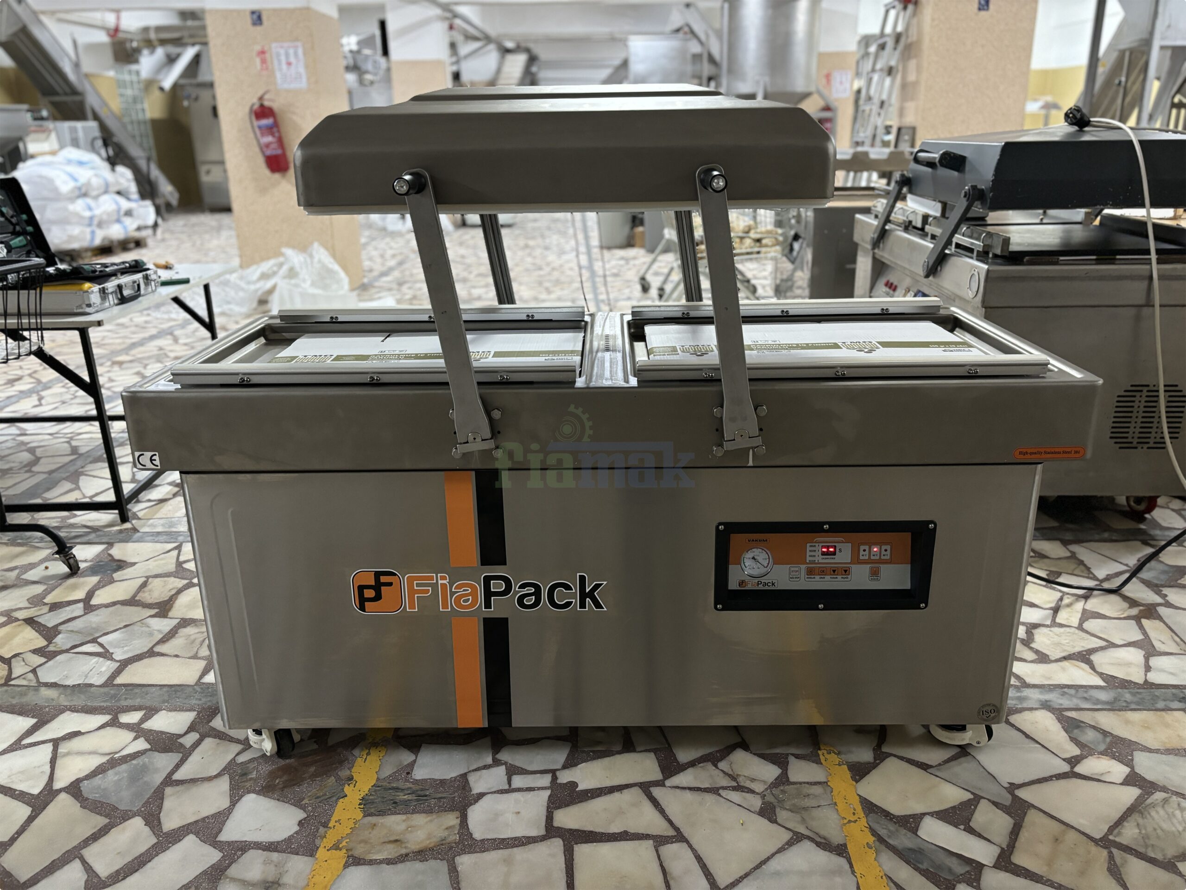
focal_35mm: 26
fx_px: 891
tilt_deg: -18.8
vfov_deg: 53.1
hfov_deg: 67.3
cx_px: 593
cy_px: 445
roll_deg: +0.9
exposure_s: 1/33
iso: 400
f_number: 1.6
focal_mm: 5.96
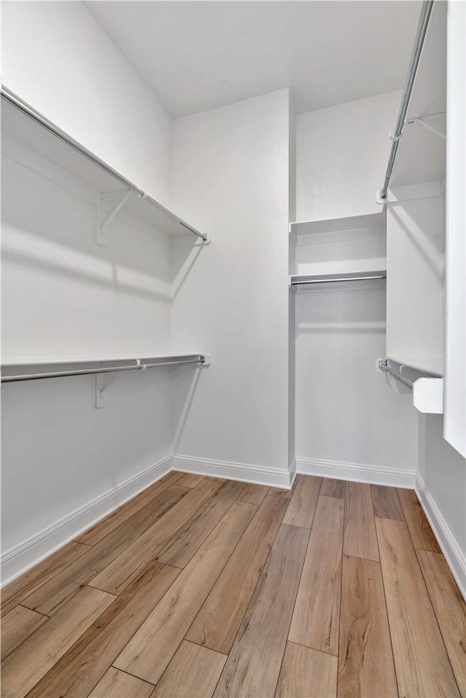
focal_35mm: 16
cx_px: 233
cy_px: 349
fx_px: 311
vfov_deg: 96.7
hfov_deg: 73.7
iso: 100
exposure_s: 1.3
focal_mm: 16
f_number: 7.1
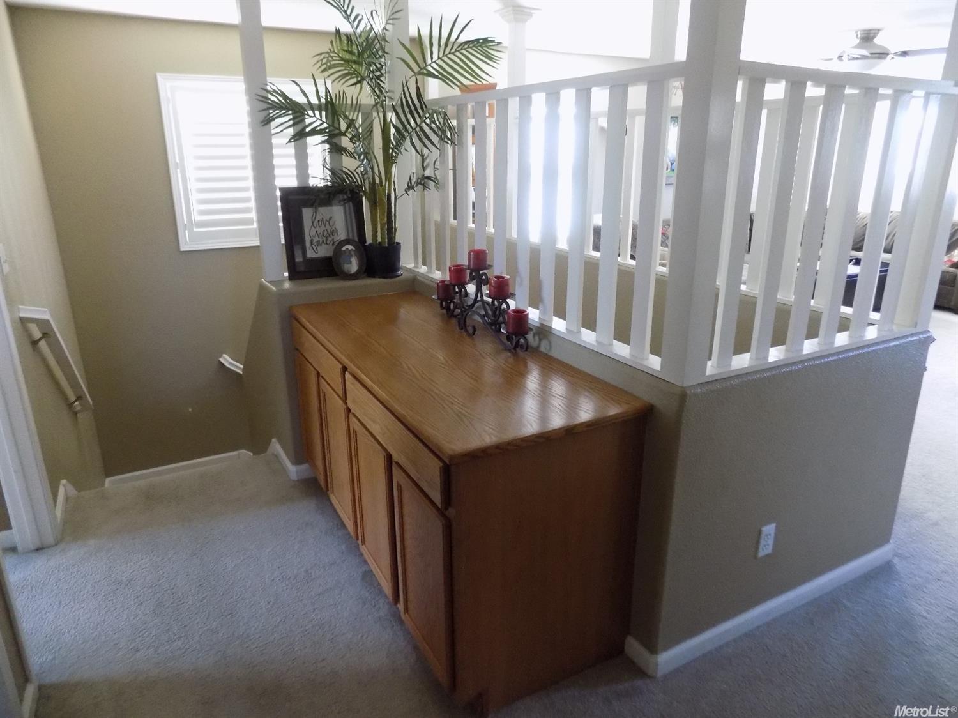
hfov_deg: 73.9
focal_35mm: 23
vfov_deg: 58.9
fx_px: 636
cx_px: 479
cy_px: 359
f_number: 3.1
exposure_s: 1/13
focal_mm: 4
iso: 400
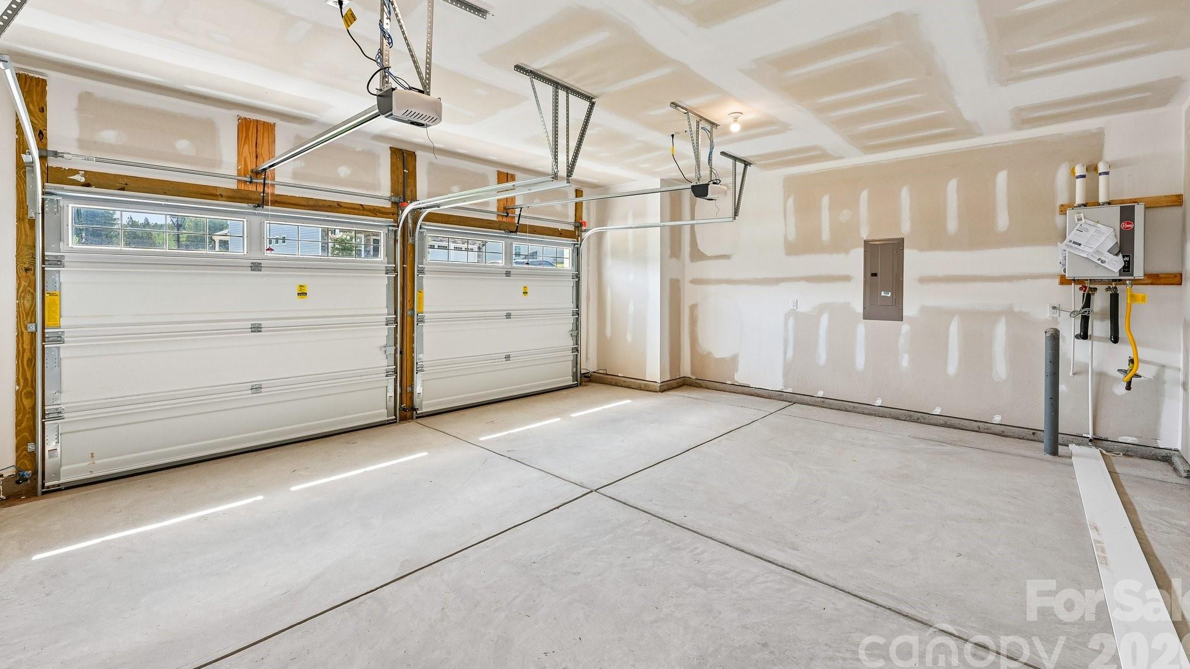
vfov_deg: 70.2
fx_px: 473
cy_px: 291
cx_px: 607
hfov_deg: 103.0
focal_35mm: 15
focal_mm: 14
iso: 110
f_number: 8
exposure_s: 1/15
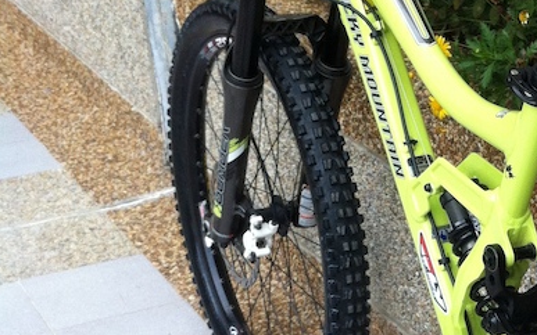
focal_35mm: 98
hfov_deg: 20.6
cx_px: 529
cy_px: 321
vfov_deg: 13.2
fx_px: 1434
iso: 80
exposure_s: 1/120
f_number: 2.8
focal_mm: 3.85
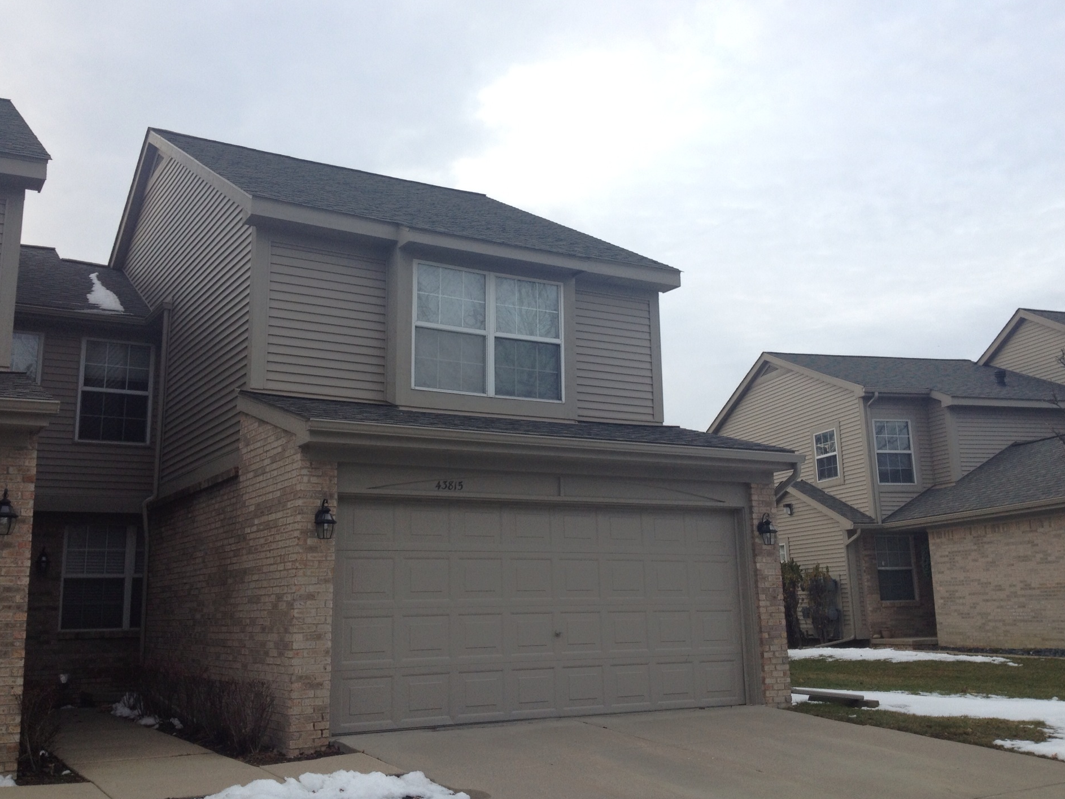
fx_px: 1169
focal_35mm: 38
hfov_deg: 49.0
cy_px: 373
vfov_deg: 37.7
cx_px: 521
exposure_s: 1/156
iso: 50
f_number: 2.4
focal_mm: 4.28
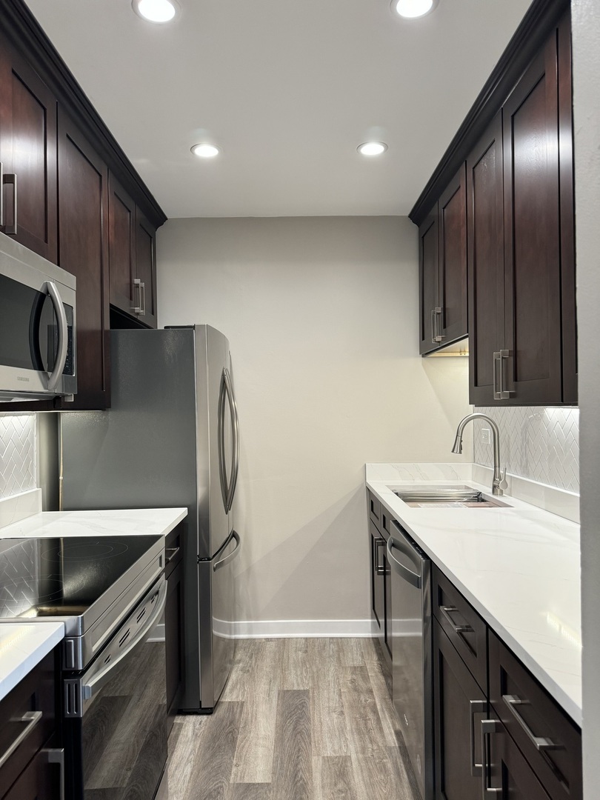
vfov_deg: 71.6
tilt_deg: -0.6
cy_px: 400
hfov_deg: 56.8
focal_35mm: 24
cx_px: 300
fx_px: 555
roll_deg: +1.0
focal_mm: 6.76
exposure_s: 1/100
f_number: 1.78
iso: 160
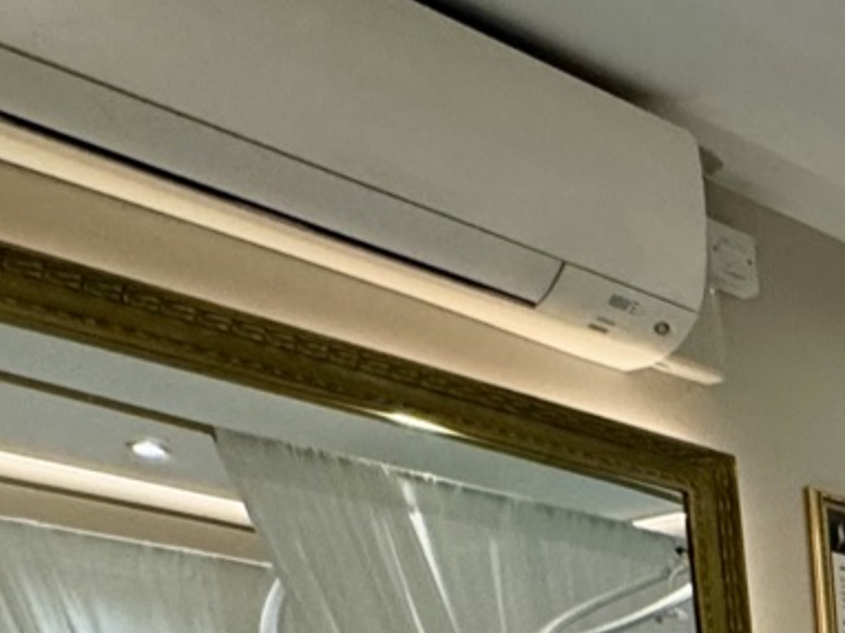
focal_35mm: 66
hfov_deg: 18.6
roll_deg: +2.4
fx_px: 1610
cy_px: 1316
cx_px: 1703
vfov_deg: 16.3
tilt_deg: -10.9
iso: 200
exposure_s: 1/100
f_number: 2.2
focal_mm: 2.22
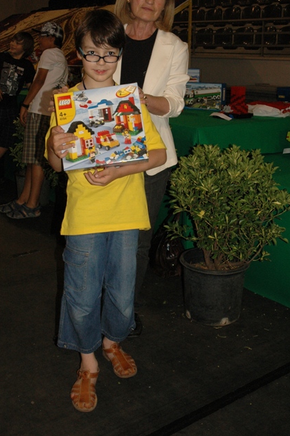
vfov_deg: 41.2
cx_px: 127
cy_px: 168
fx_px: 576
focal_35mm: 48
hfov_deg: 28.2
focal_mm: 25
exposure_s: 1/250
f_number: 7.1
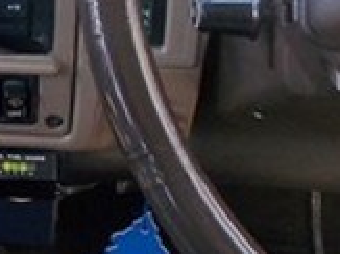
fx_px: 1109
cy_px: -25
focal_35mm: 113
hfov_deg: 16.1
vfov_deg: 12.9
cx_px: -156
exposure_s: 1/50
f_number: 3.1
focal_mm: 4
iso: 80
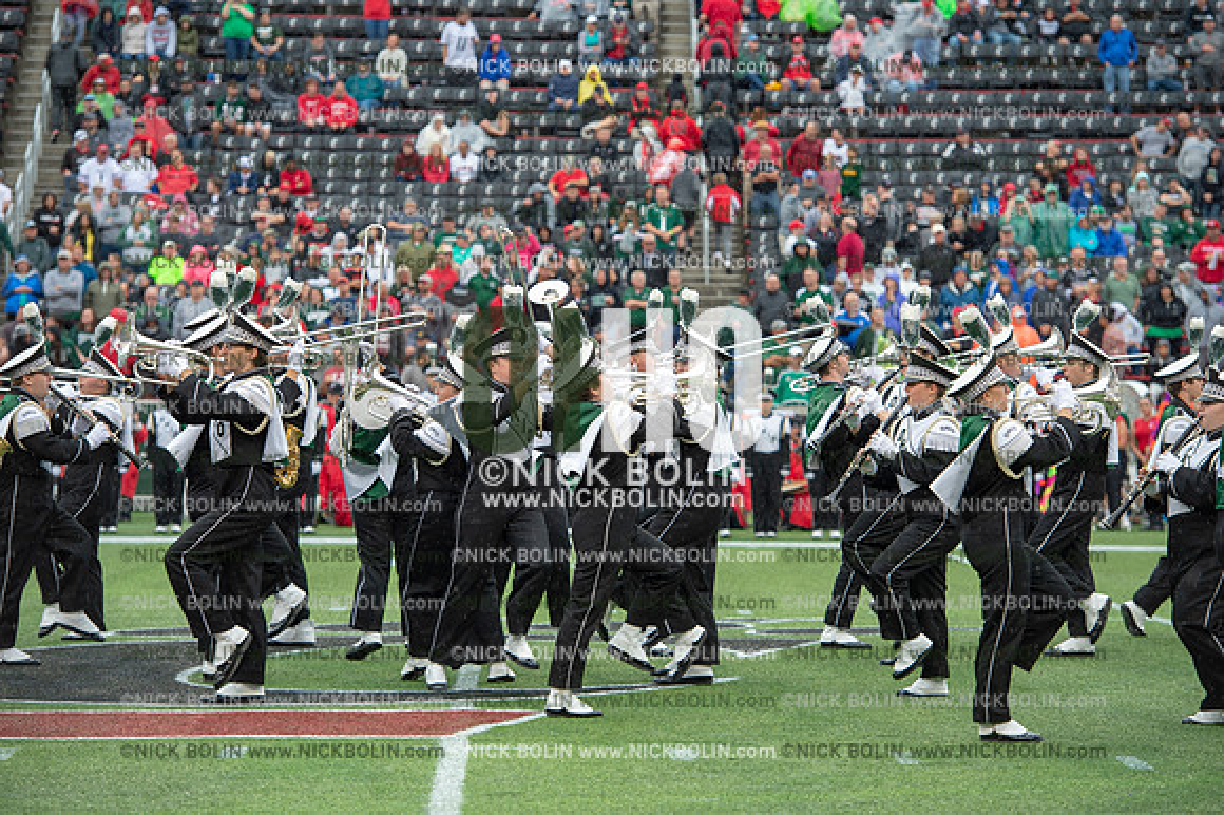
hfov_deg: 15.2
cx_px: 612
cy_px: 408
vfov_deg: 10.1
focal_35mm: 135
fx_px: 4587
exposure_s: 1/500
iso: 400
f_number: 4
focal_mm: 135
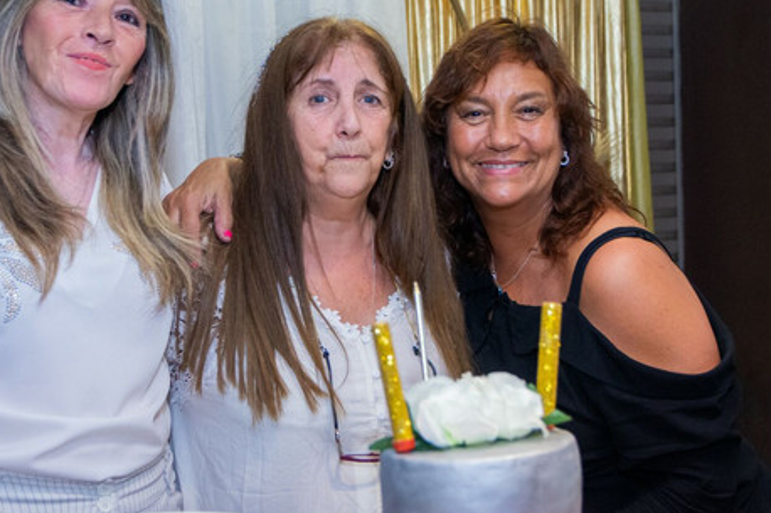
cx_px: 308
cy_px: 234
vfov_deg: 20.9
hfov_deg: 30.9
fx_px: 1392
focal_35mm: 65
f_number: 3.3
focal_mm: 31
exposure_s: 1/100
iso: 2000
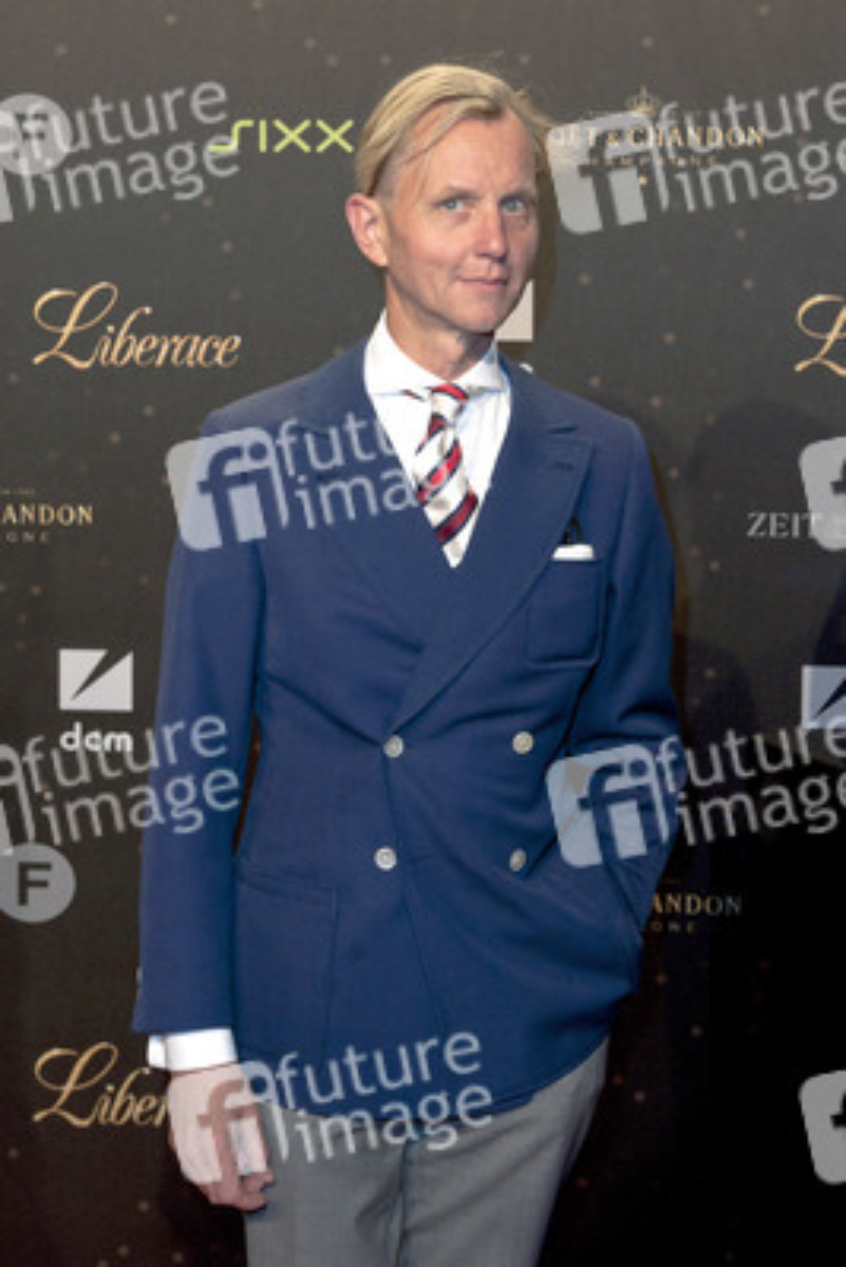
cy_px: 634
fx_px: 1937
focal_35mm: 55
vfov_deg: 36.2
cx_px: 423
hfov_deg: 24.6
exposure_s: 1/160
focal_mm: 55
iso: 1250
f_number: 6.3
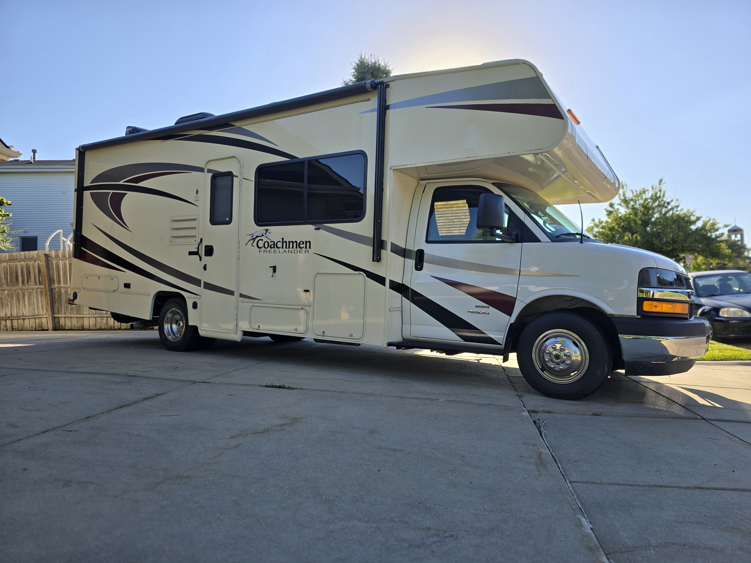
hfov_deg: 73.9
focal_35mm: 23
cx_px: 376
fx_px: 499
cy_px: 282
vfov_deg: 58.9
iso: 12
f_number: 1.7
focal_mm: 6.3
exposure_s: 1/568
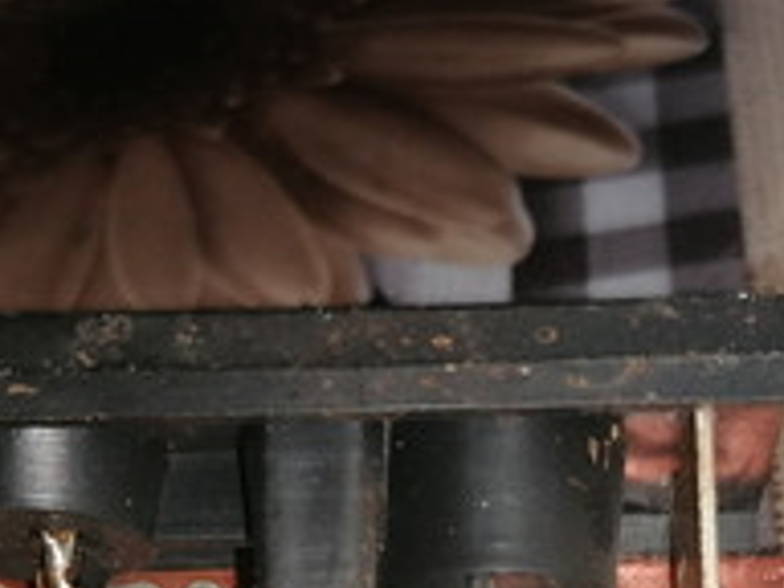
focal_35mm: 90
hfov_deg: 21.7
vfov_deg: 15.1
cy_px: 906
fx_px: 2038
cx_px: 523
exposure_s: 1/120
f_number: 1.8
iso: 80
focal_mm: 4.75
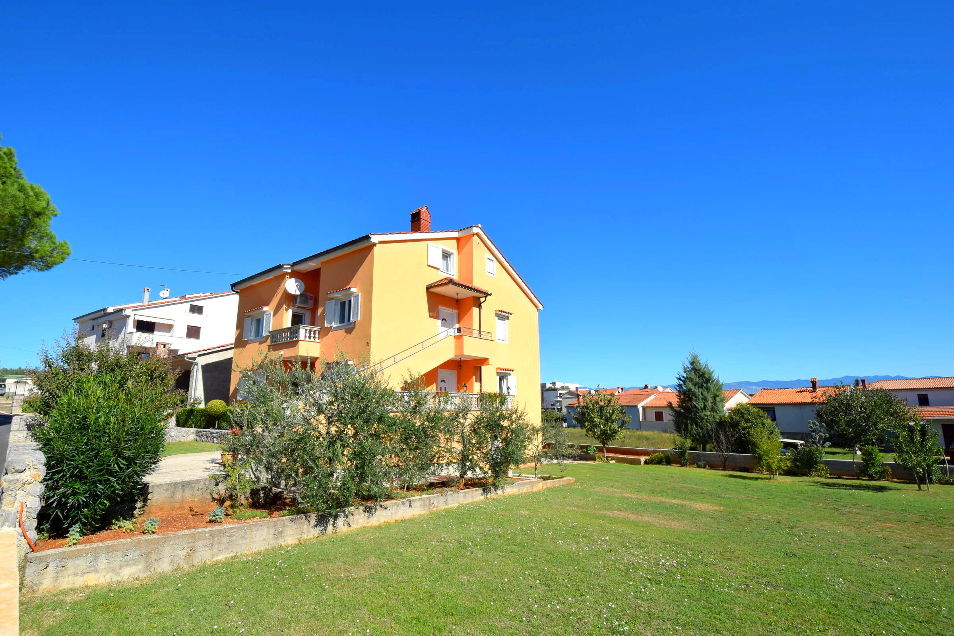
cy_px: 318
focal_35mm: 16
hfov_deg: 95.0
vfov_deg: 72.1
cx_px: 477
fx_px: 437
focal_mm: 11
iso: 200
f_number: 10
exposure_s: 1/400
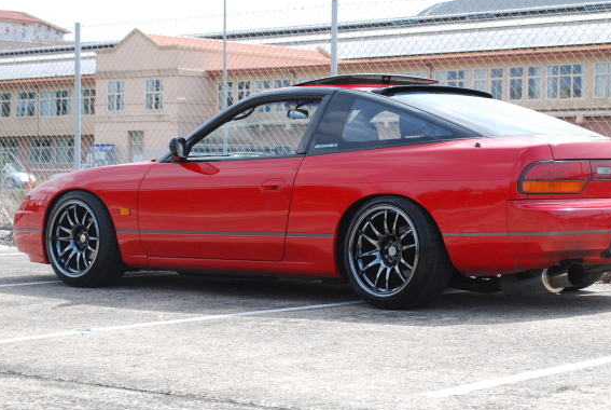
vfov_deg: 14.8
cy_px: 203
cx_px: 392
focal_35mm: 93
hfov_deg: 21.8
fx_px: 1581
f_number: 6.3
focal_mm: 44
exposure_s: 1/800
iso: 400
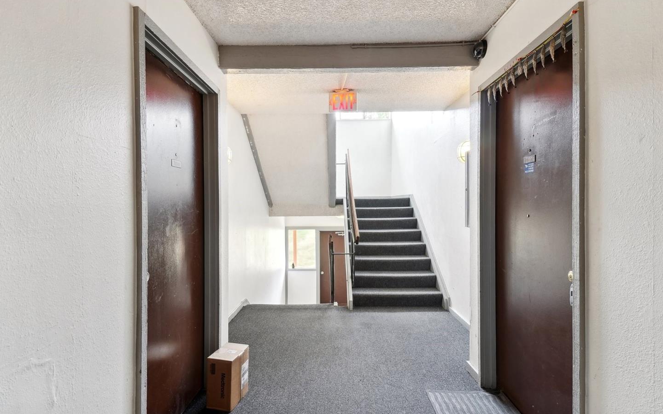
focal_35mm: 17
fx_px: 307
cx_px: 331
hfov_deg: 94.4
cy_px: 211
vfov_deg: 68.0
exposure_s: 1/4
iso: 400
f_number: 8
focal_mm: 10
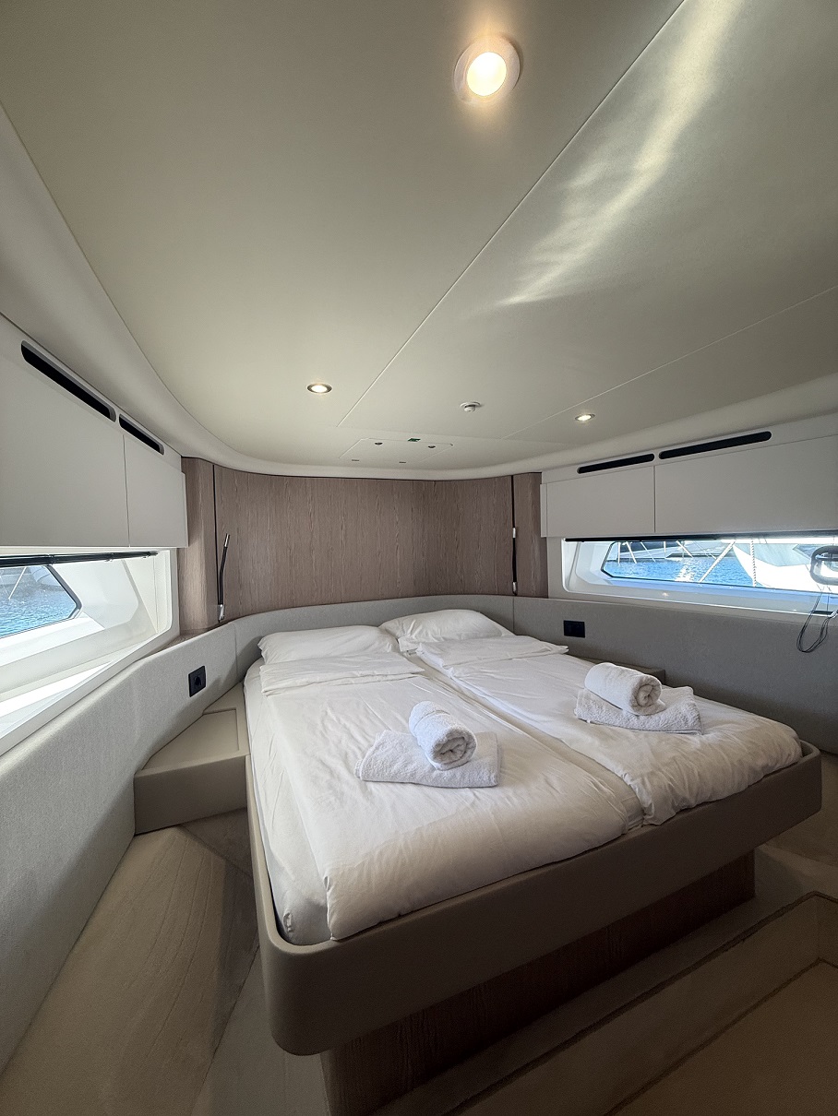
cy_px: 558
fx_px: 452
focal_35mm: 14
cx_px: 419
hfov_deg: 85.7
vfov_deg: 102.1
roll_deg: +1.1
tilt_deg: +0.1
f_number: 2.2
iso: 125
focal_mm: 2.22
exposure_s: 1/100
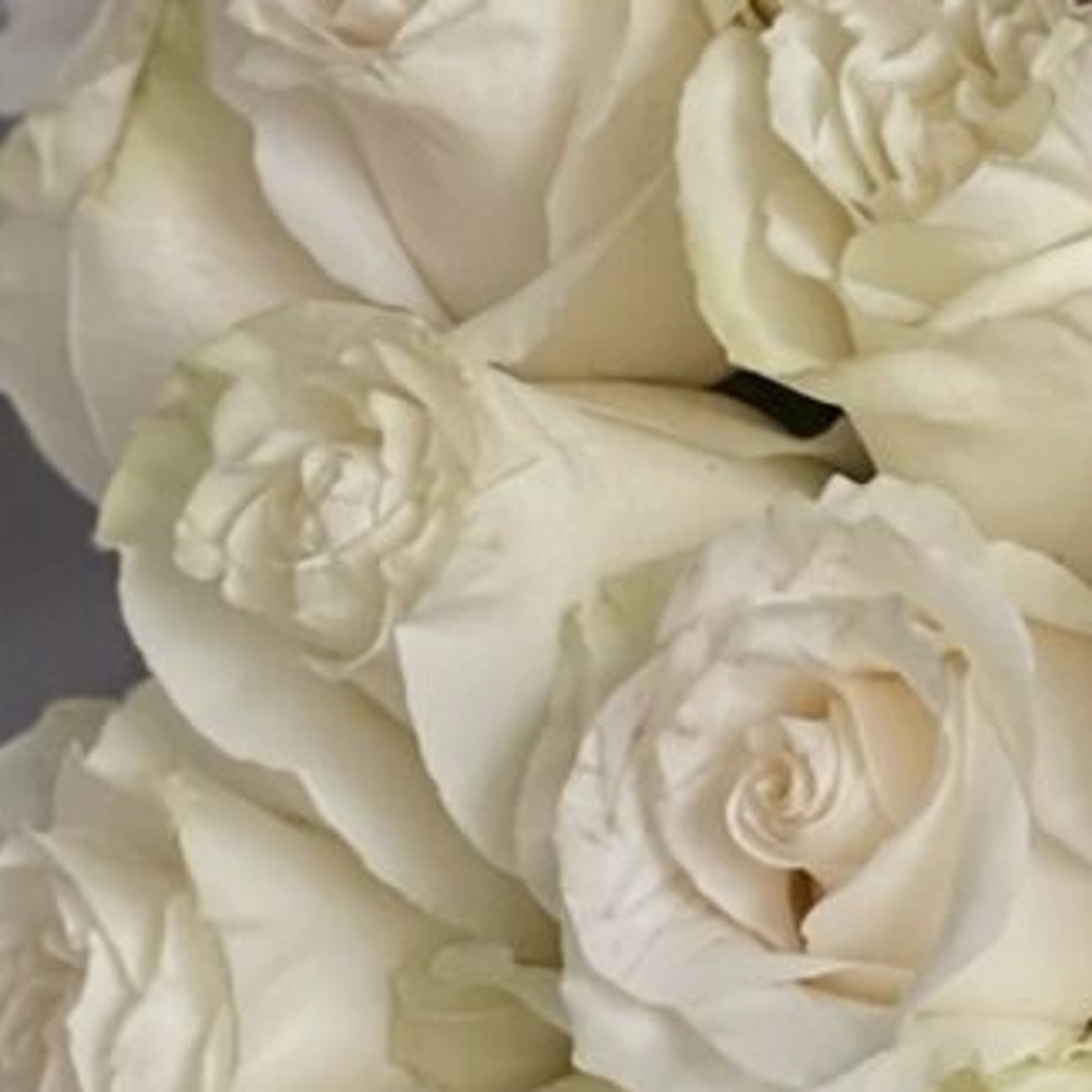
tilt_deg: -13.8
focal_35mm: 217
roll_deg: +1.7
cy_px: 645
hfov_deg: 7.9
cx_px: 1536
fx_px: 7745
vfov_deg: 8.1
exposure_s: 1/112
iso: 250
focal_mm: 6
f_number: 2
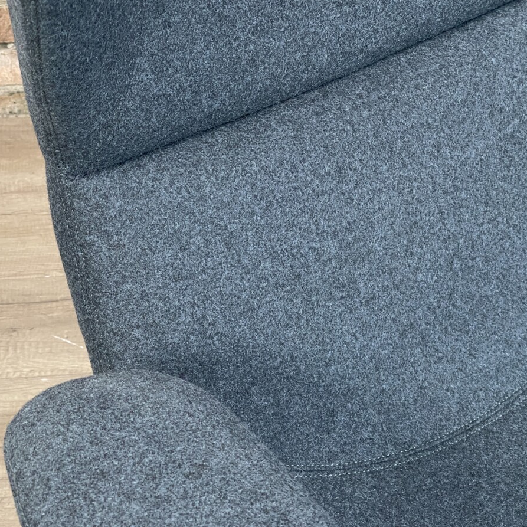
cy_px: 262
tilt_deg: -43.2
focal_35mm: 76
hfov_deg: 22.7
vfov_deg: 22.8
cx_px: 188
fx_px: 1309
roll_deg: +0.4
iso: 400
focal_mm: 7.5
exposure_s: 1/50
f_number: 2.2
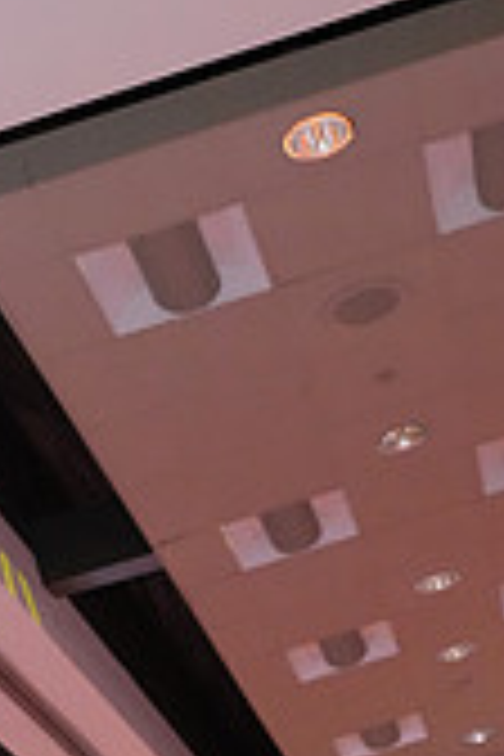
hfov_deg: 14.5
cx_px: 479
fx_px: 1953
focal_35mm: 93
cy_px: 1210
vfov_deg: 18.7
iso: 6400
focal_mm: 27
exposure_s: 1/250
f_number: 6.3
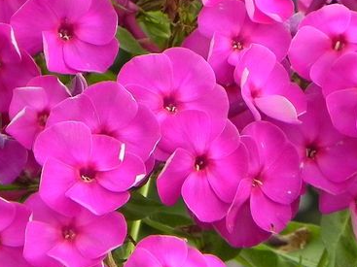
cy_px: 110
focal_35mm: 981
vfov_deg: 1.5
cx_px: 102
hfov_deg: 2.0
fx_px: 10114
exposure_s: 1/200
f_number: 5
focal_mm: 59.9
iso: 160
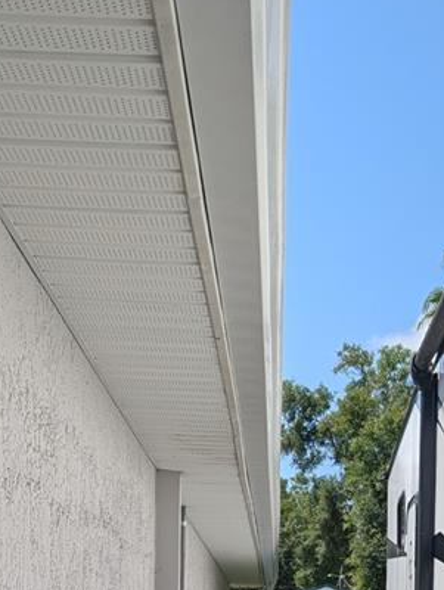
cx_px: 291
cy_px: 751
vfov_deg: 24.0
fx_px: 1229
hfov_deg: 20.4
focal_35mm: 72
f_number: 1.68
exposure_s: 1/999
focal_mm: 6.9
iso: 24
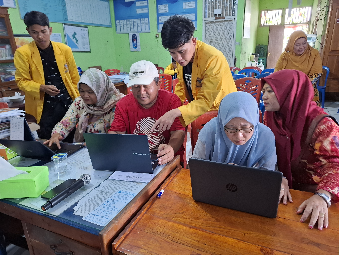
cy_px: 128
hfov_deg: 73.9
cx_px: 170
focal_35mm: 23
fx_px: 225
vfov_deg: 58.9
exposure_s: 1/33
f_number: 1.8
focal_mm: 5.54
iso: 400
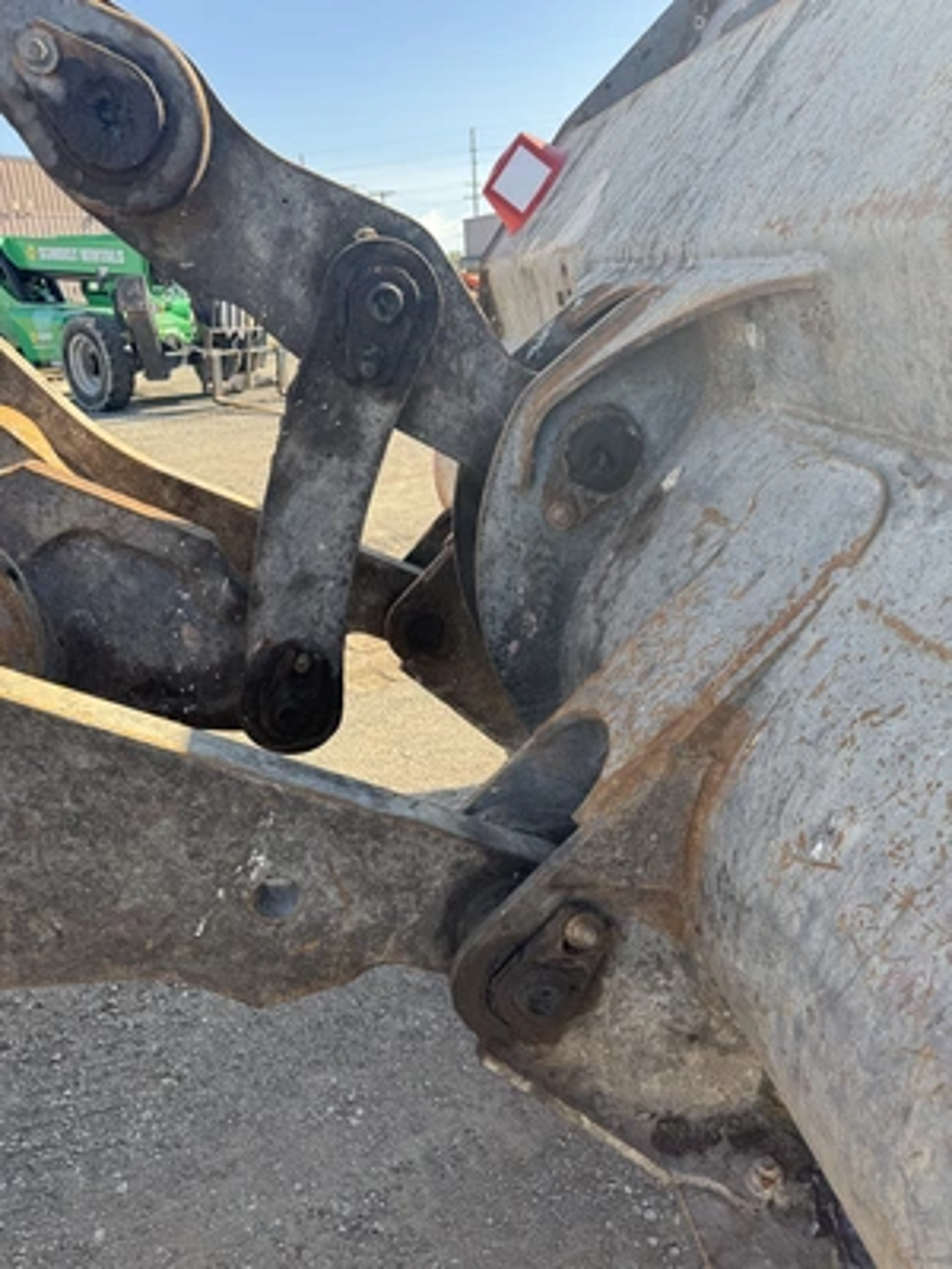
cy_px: 634
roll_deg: +4.3
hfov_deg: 56.8
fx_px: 880
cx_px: 476
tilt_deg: -19.2
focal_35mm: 24
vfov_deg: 71.6
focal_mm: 6.76
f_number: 1.78
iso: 80
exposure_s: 1/912
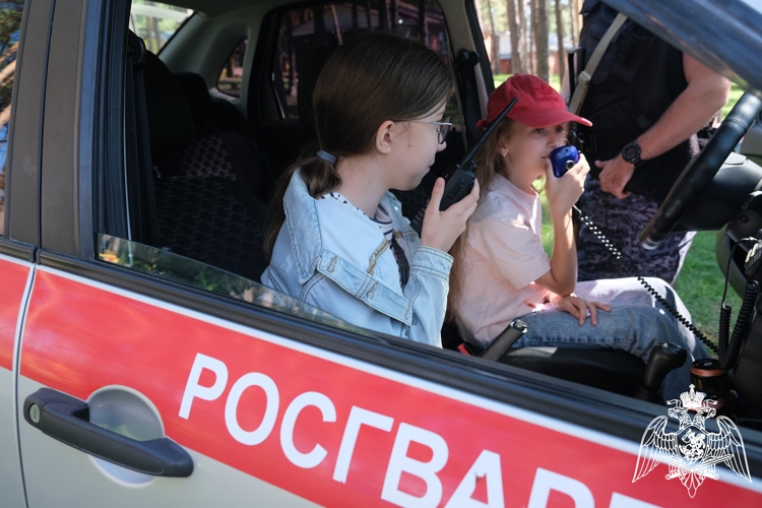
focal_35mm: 29
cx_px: 381
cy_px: 254
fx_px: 614
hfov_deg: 63.7
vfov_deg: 45.0
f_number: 4
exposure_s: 1/100
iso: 320
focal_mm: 19.6
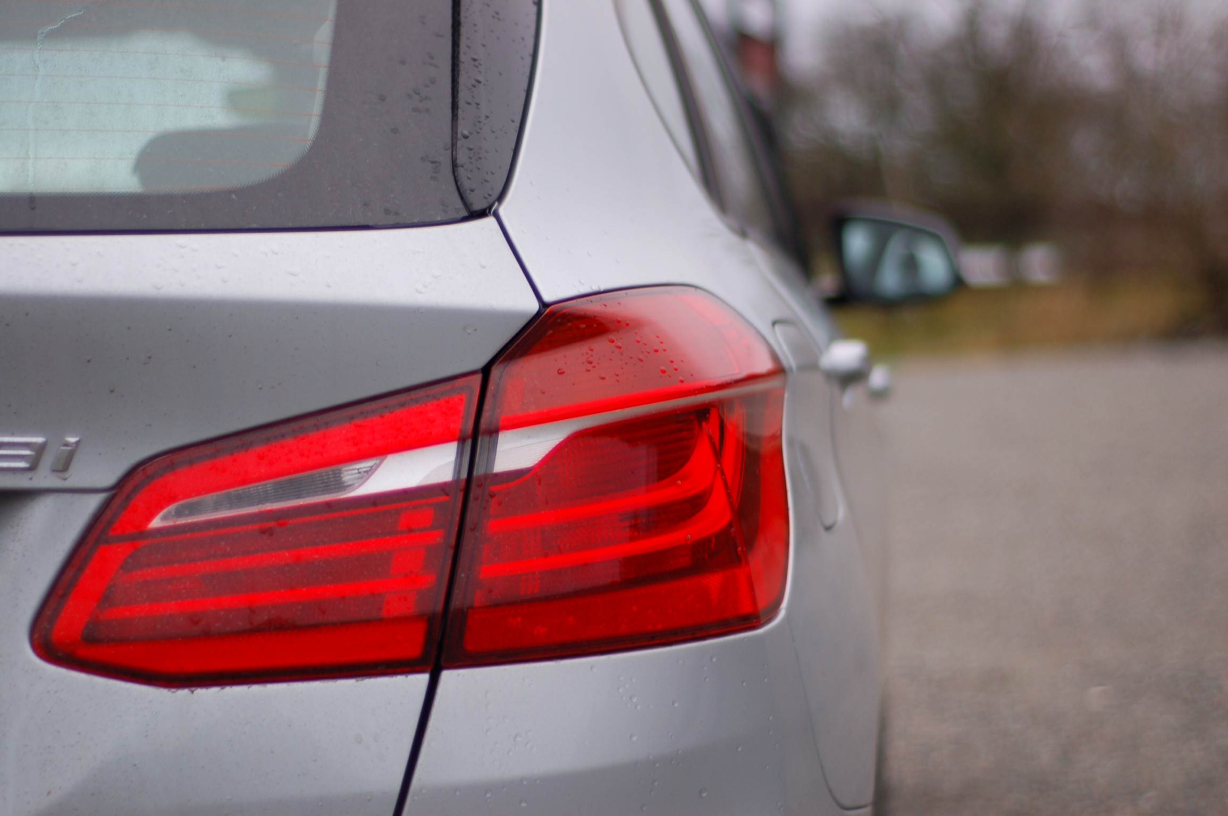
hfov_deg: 27.0
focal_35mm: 75
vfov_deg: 18.1
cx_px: 614
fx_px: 2556
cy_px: 408
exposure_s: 1/100
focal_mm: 50
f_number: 1.8
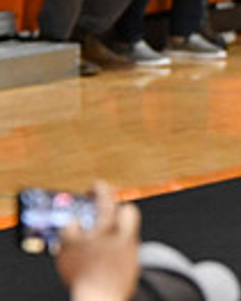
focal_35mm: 723
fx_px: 6439
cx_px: 661
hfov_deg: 2.1
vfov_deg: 2.7
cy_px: 86
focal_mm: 116
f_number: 2.8
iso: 5000
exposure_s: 1/800
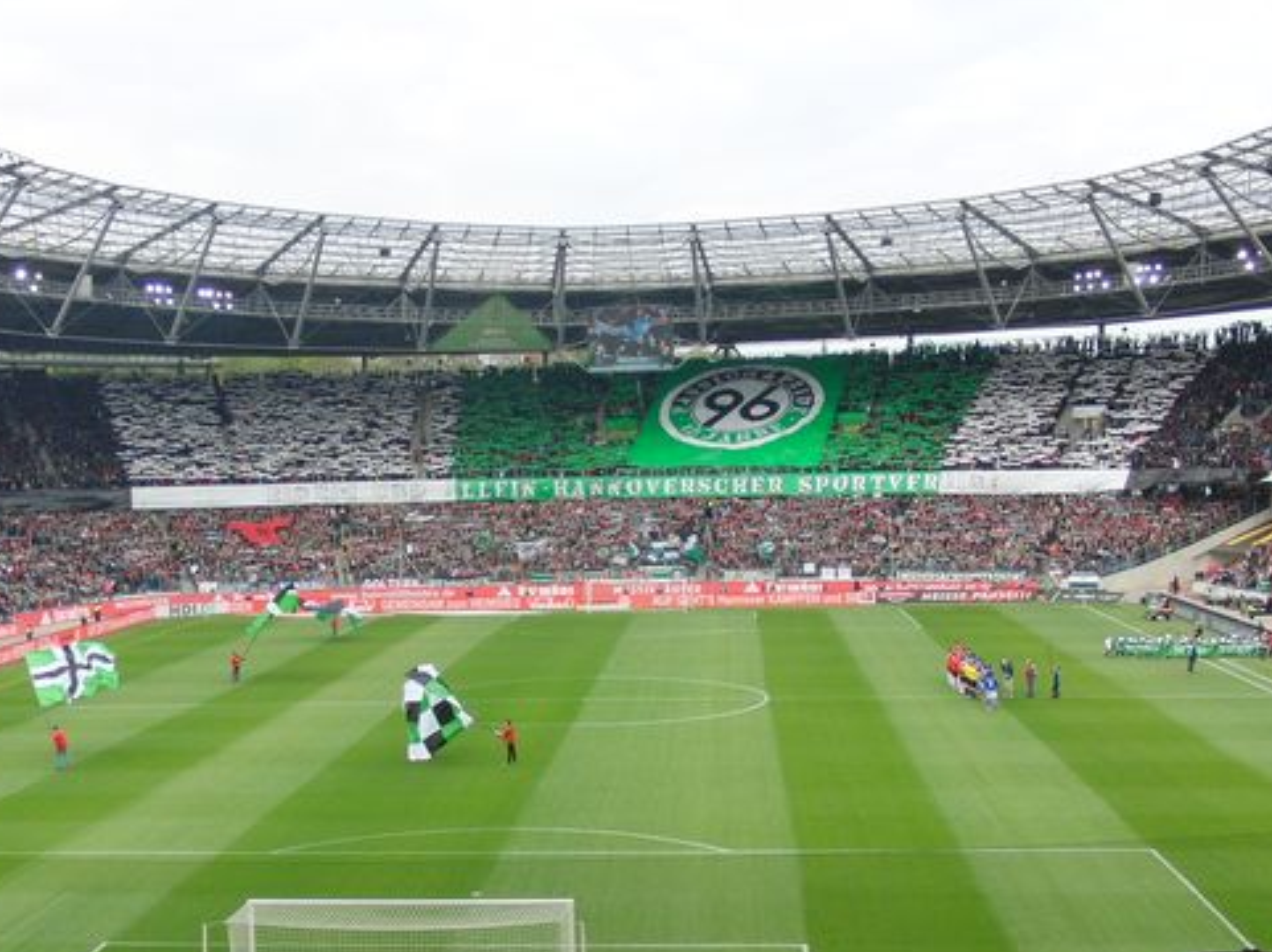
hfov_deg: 37.4
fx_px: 1873
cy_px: 543
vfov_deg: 28.5
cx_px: 545
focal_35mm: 51
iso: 100
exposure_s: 1/500
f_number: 3.7
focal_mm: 7.54
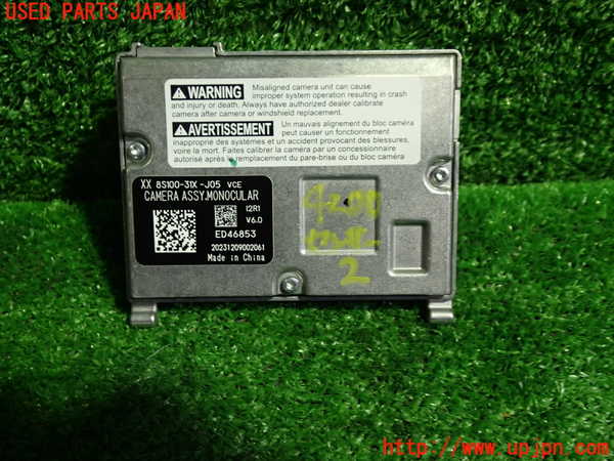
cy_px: 230
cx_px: 307
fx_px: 639
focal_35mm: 36
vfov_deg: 39.7
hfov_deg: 51.4
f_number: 2.5
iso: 200
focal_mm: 6.37
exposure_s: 1/40
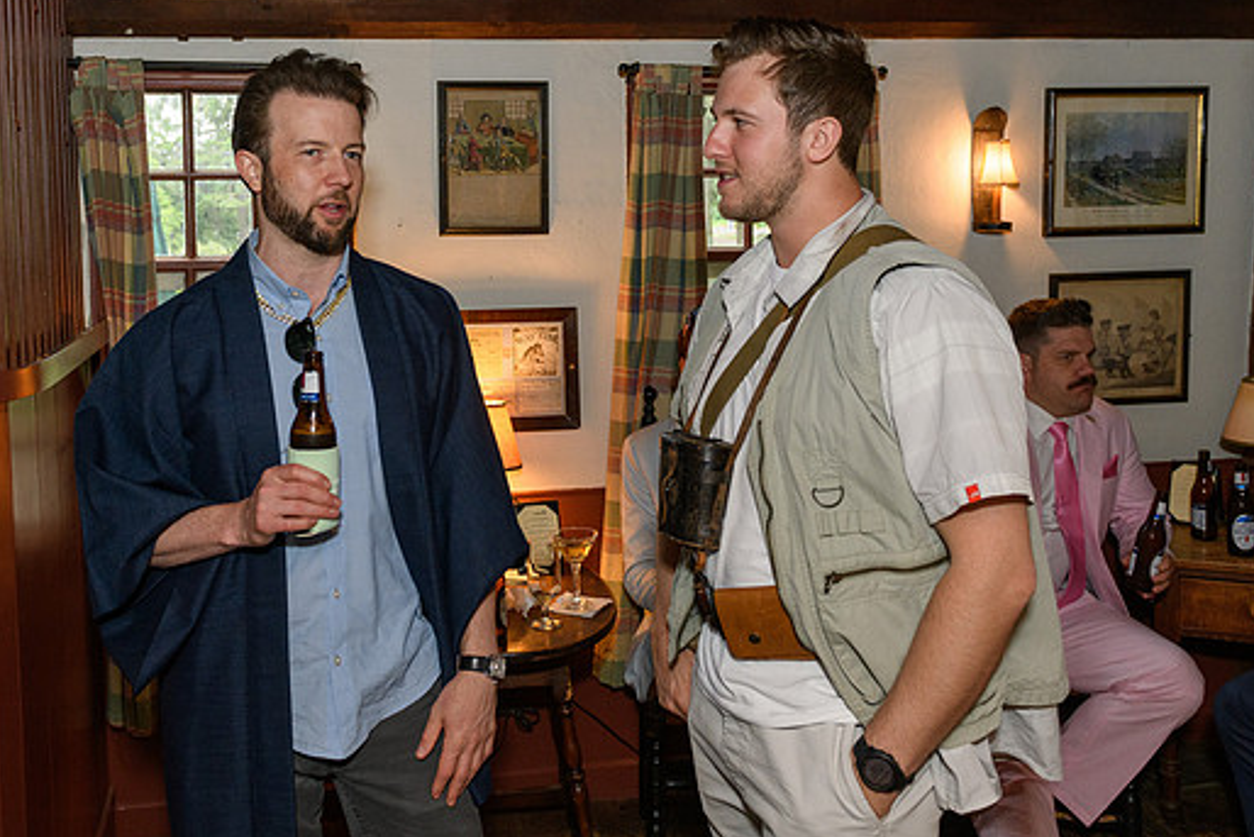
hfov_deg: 54.1
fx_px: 1219
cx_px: 513
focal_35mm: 35
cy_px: 298
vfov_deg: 37.6
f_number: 4.5
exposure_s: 1/125
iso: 640
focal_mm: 24
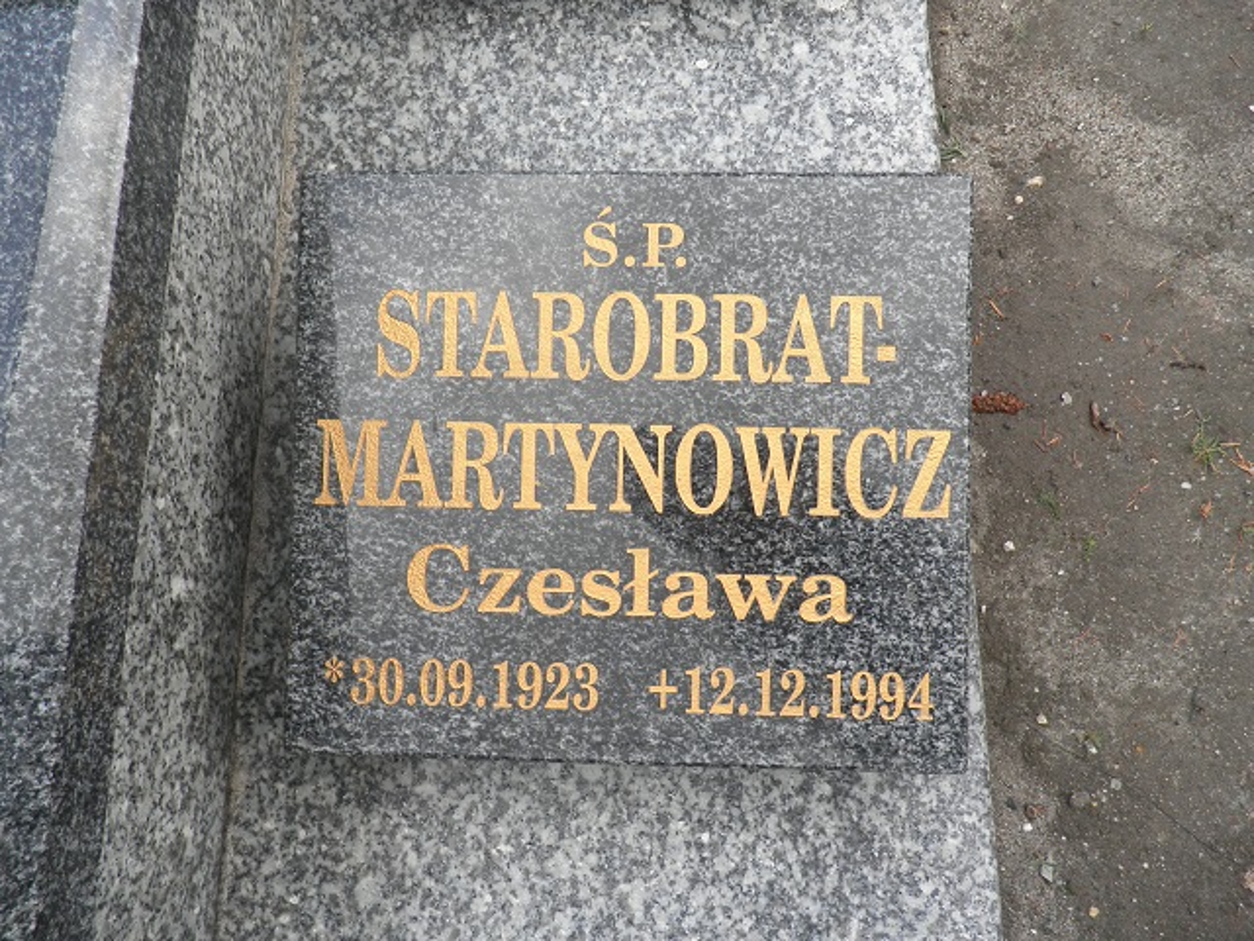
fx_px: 869
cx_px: 627
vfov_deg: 56.8
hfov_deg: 71.6
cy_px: 470
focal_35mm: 24
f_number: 3.3
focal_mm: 4.3
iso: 64
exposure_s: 1/200
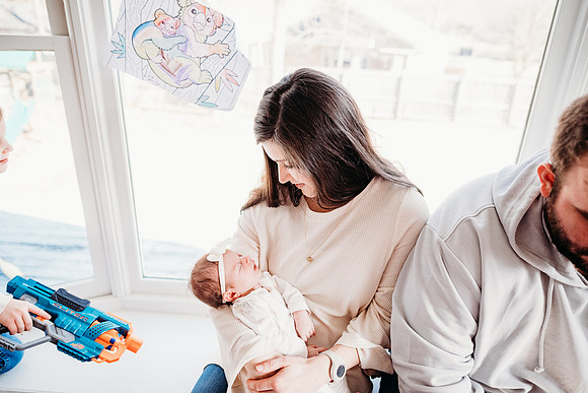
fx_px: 392
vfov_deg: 53.2
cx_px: 294
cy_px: 196
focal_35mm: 24
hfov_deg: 73.7
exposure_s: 1/500
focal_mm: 24
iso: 400
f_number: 2.8
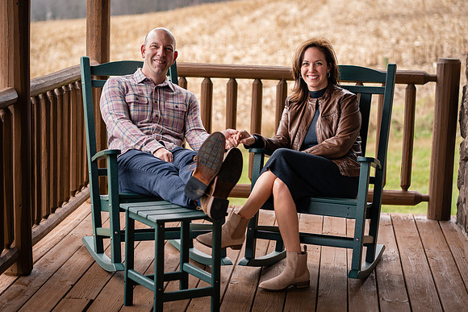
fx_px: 1105
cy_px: 156
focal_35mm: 85
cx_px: 234
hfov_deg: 23.9
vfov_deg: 16.1
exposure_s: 1/320
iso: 320
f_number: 2.8
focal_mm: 85
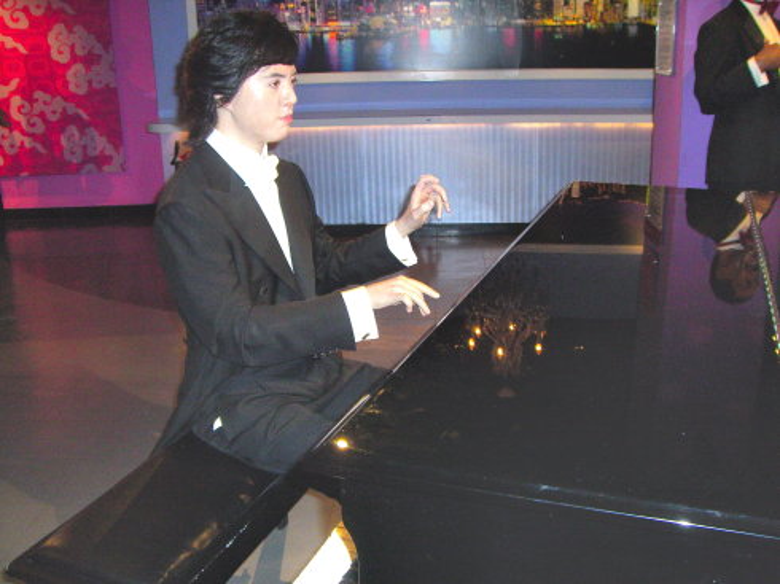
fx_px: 856
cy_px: 292
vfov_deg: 37.7
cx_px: 390
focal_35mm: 38
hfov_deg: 49.0
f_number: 2.7
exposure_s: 1/60
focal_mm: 6.2
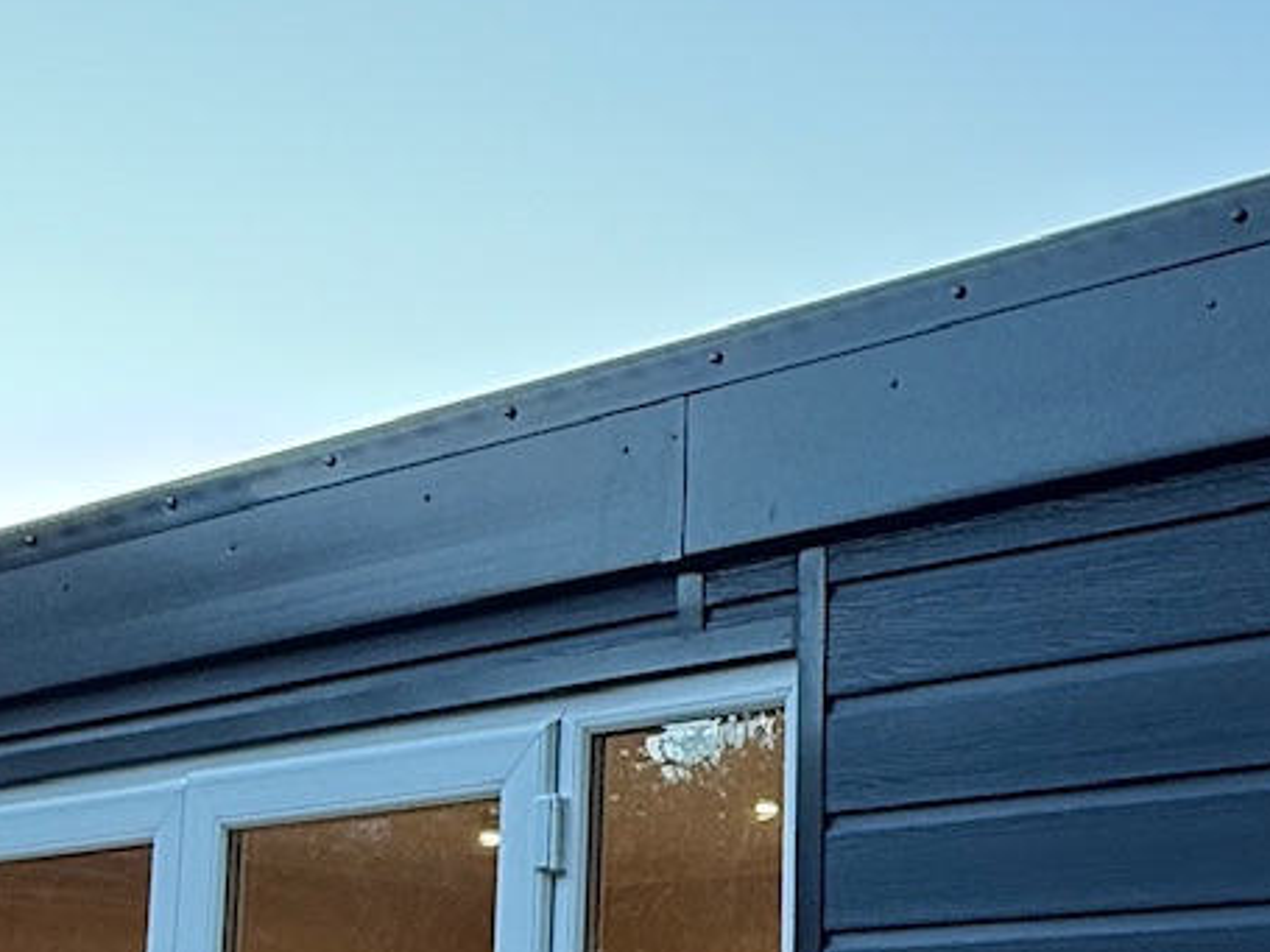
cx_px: 929
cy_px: 838
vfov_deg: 22.8
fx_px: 2311
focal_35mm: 63
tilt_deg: +10.4
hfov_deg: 30.3
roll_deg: -1.1
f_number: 2.2
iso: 80
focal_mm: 2.22
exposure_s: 1/99
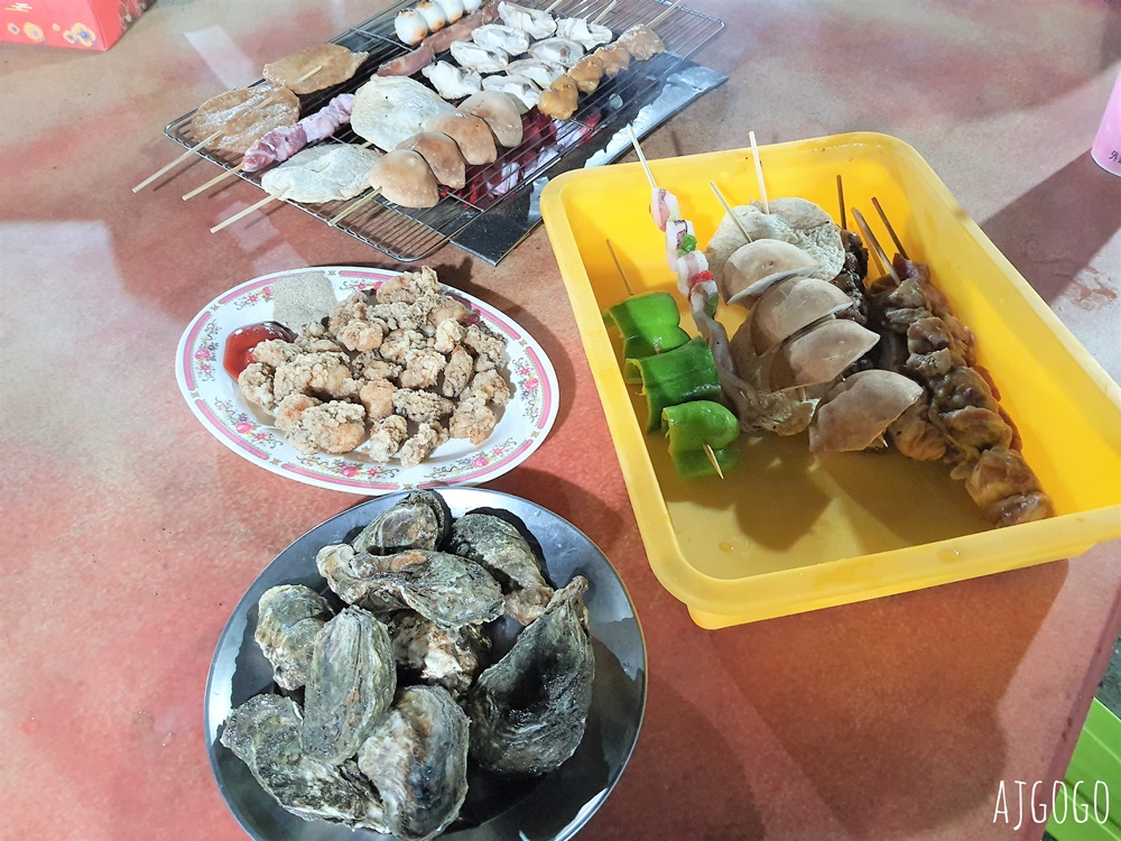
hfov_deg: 67.3
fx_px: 842
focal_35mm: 26
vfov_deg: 53.1
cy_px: 420
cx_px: 560
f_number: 1.7
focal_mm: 4.32
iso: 500
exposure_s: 1/24
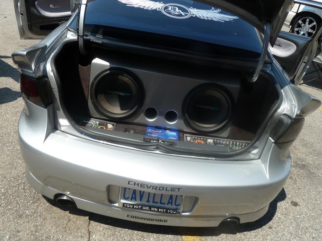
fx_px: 233
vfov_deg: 54.9
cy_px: 120
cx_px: 161
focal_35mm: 25
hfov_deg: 69.4
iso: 80
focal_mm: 4.1
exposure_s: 1/400
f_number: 4
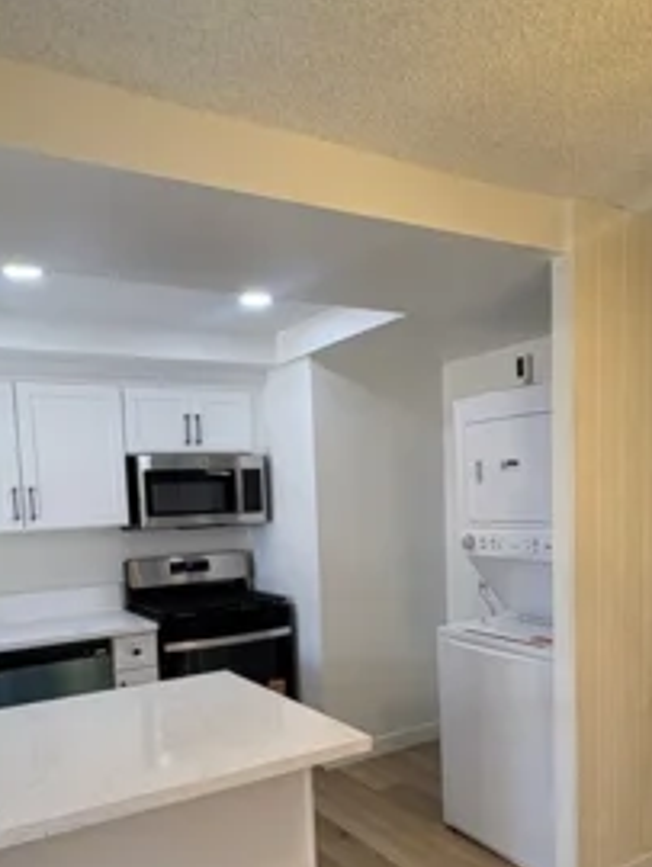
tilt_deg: -3.3
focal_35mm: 29
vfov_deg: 60.5
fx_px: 727
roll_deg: +1.9
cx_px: 331
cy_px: 562
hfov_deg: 48.3
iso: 100
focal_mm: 2.22
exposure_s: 1/120
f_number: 2.2
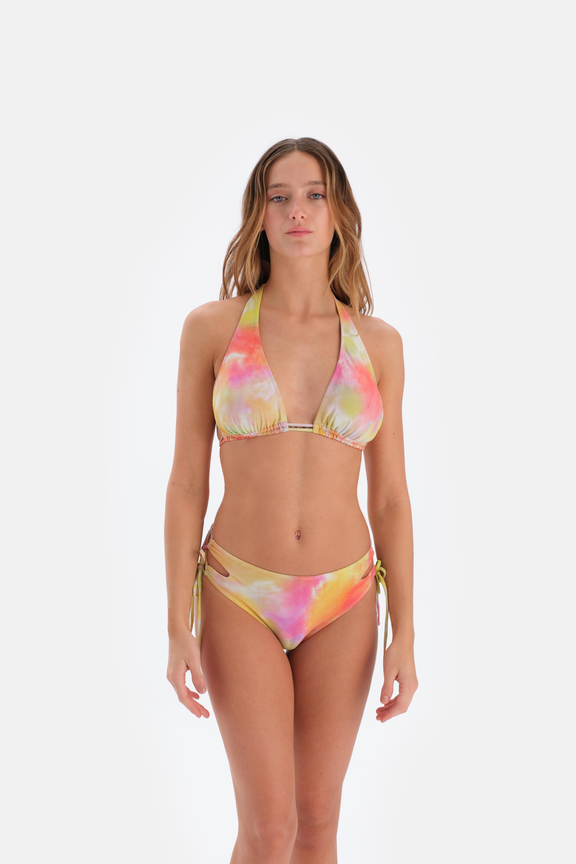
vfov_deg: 24.2
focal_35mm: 84
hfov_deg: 16.3
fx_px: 2016
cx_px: 288
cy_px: 432
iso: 160
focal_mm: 56
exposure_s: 1/125
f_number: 8
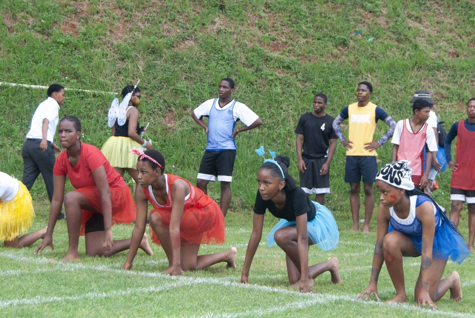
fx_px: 1134
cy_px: 82
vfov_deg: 15.9
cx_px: 273
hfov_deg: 23.6
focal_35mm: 86
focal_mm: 35
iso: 200
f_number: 5.6
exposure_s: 1/125
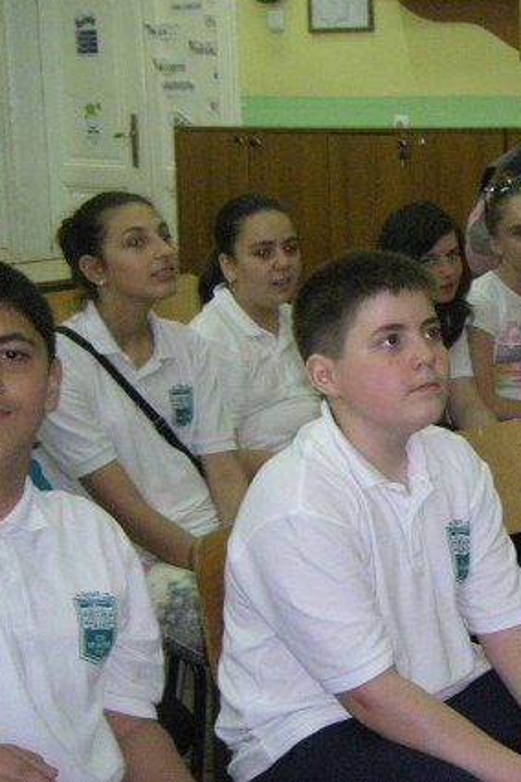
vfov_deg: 24.8
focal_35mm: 82
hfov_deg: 16.3
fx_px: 1780
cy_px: 371
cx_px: 538
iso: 800
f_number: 3.7
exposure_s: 1/60
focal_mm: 9.3
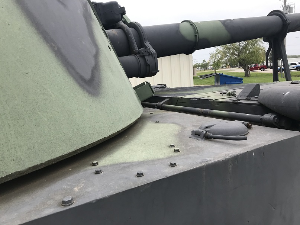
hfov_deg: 63.5
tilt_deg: -9.1
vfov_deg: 49.7
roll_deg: +4.7
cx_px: 150
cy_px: 112
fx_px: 243
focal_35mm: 28
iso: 20
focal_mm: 3.99
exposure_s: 1/887
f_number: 1.8
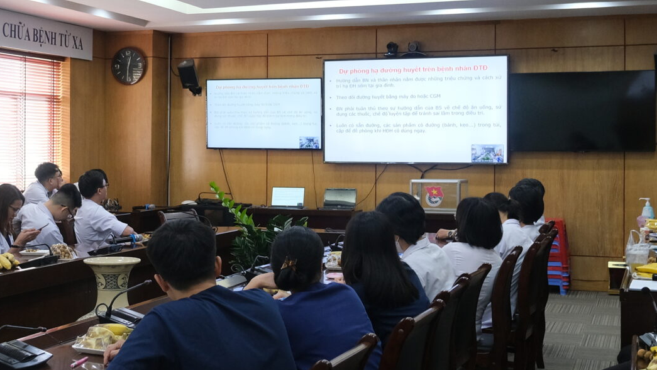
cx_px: 204
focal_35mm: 59
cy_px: 149
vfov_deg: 20.4
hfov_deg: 35.0
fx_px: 1028
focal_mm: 15.6
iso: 1000
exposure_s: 1/60
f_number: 3.5
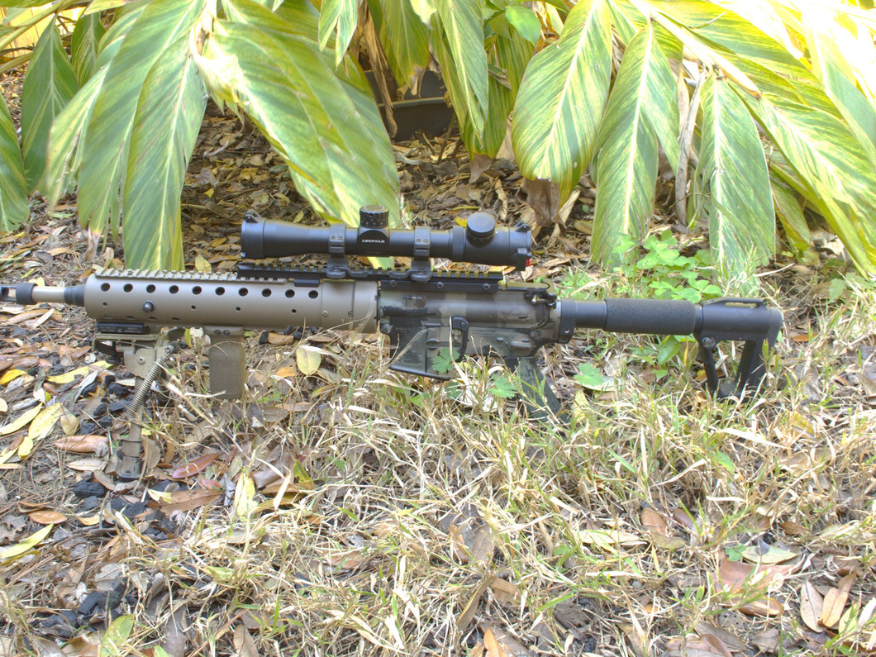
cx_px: 393
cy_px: 330
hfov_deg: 51.3
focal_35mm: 36
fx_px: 911
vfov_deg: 39.7
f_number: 14
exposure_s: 1/13
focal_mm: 22
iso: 400
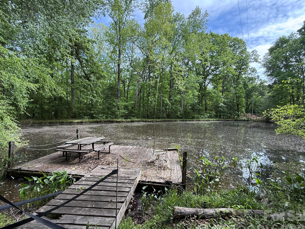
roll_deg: -1.4
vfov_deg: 81.7
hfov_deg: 98.2
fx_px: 132
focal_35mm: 15
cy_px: 119
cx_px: 151
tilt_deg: -2.1
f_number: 2.2
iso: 50
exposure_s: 1/266
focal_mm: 2.22
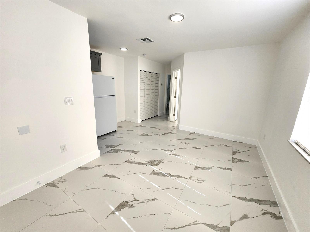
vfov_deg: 89.9
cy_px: 116
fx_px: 116
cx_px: 155
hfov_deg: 106.2
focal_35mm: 13
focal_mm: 2.2
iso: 50
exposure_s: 1/249
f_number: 2.2
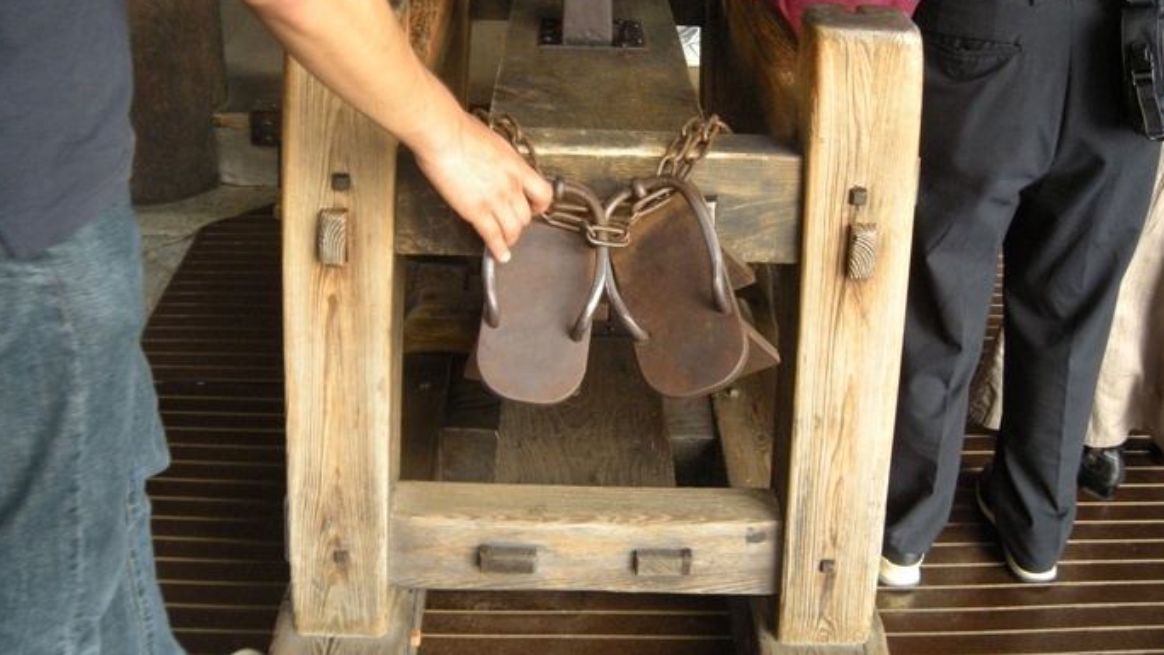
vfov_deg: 30.4
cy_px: 287
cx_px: 585
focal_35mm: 39
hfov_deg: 51.6
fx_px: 1204
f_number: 3.8
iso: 202
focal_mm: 5.9
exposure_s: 1/60
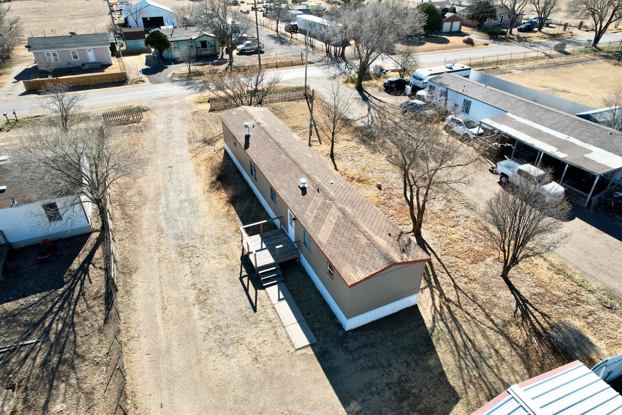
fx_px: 380
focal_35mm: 22
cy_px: 208
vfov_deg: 57.2
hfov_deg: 78.6
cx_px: 311
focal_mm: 8.38
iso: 140
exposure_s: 1/1250
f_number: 2.8
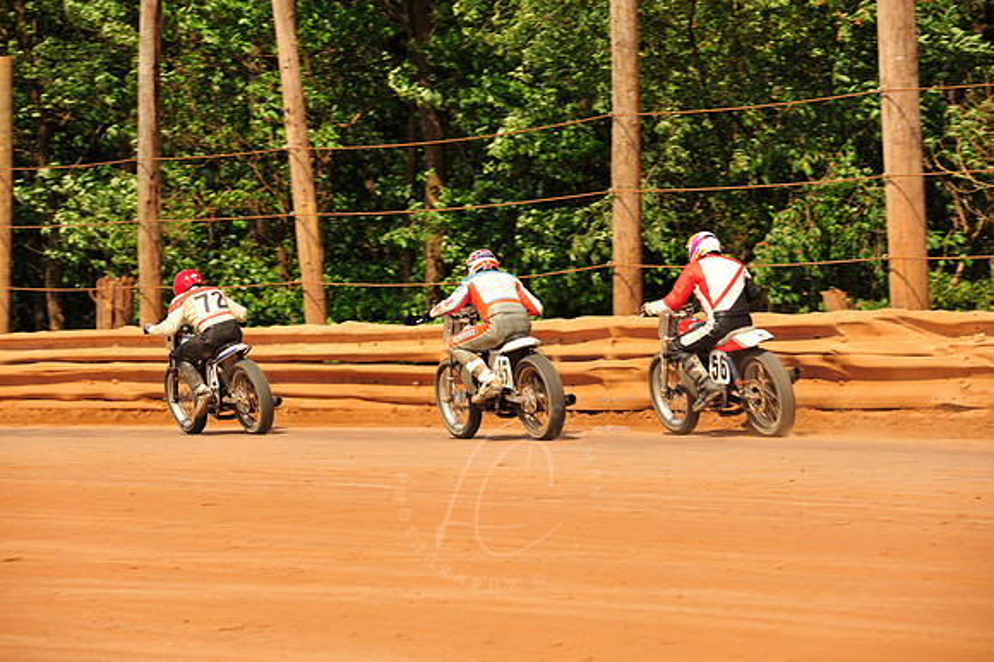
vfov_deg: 6.9
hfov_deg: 10.3
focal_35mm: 200
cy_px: 331
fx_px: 5519
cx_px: 497
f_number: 9
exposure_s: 1/400
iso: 200
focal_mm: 200
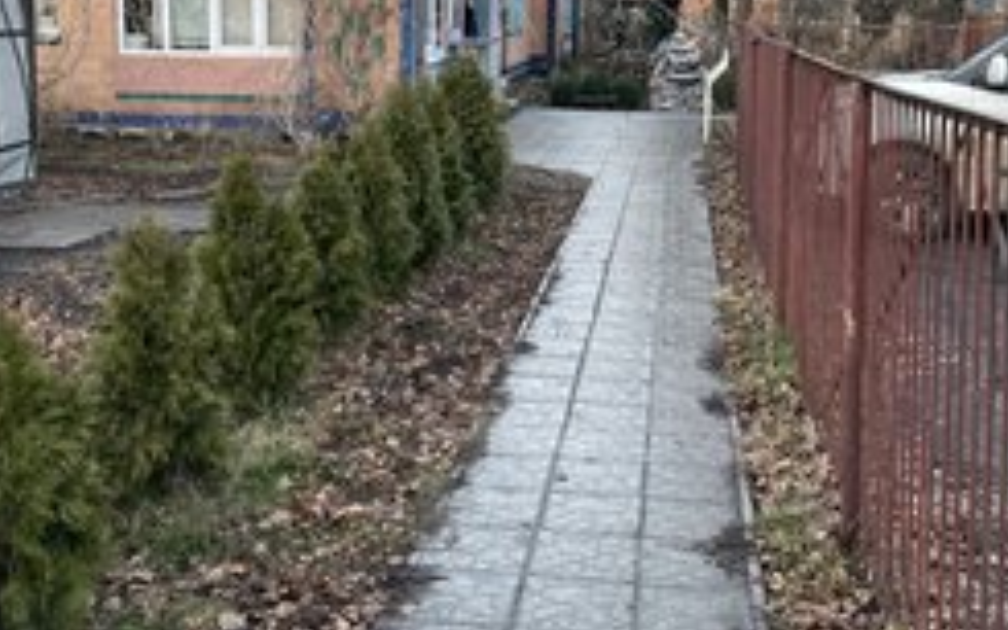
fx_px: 1236
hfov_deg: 44.4
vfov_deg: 28.0
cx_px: 481
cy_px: 136
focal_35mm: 45
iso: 125
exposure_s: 1/121
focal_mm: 4.2
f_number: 1.6
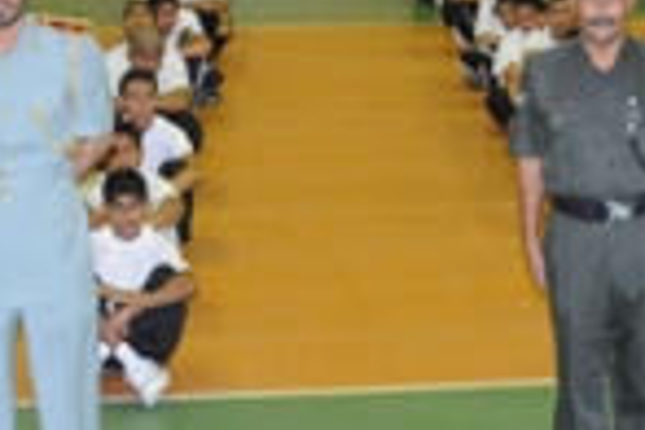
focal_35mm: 144
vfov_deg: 9.5
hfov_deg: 13.9
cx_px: 755
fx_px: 2580
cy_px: 48
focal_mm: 22
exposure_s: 1/60
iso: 1000
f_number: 5.6
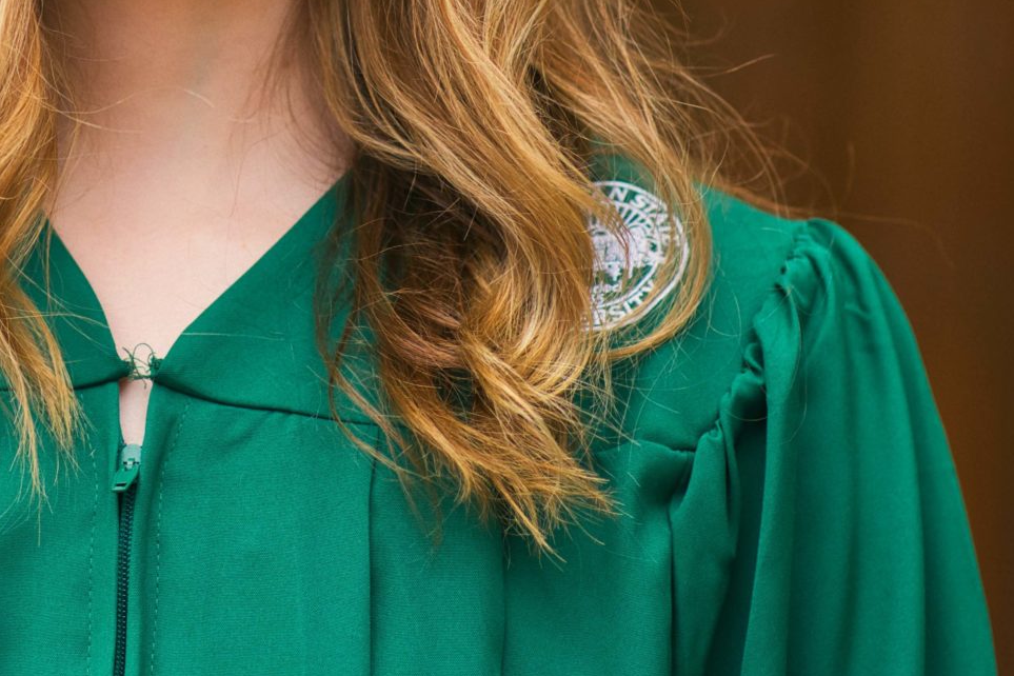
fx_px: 6365
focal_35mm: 226
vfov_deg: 6.0
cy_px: -173
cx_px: 218
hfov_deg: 9.1
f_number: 2.2
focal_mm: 85
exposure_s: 1/400
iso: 100
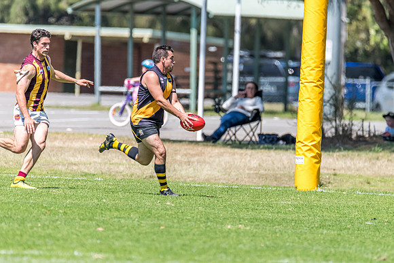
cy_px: 158
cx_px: 218
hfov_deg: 2.9
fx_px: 7894
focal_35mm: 721
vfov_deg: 1.9
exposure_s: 1/2500
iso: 800
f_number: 6.3
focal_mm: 600
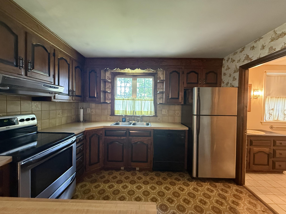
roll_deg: -1.4
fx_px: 116
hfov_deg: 102.1
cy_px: 107
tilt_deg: -1.1
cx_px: 143
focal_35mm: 14
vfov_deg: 85.7
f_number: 2.2
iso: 640
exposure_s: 1/60
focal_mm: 2.22
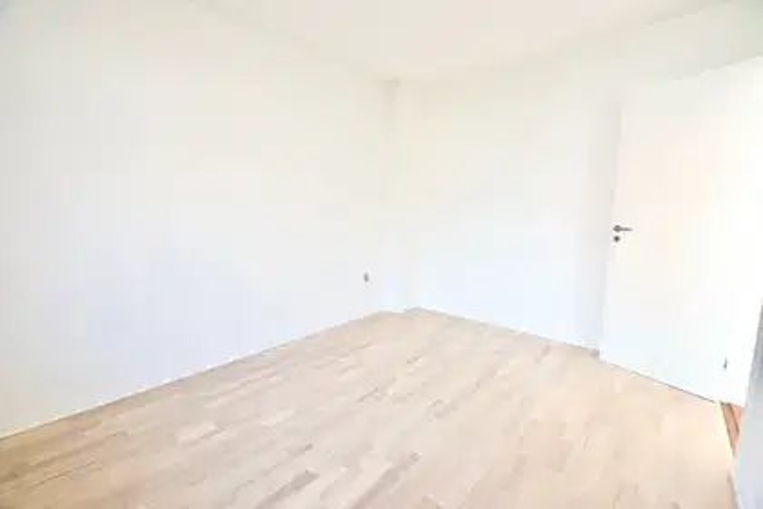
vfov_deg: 77.3
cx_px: 382
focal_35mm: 15
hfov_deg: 100.4
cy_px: 254
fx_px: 318
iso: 400
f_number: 5.6
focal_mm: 10
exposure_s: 1/80
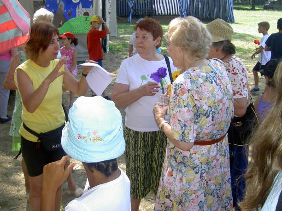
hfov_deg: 37.4
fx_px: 415
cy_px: 81
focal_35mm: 51
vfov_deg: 28.5
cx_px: 123
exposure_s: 1/160
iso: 100
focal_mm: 8
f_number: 2.8
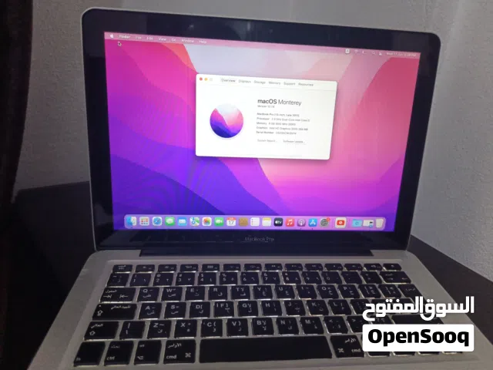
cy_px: 185
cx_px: 246
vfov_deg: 58.9
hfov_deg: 73.9
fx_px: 328
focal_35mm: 23
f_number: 1.8
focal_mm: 5.56
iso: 316
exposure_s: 1/50
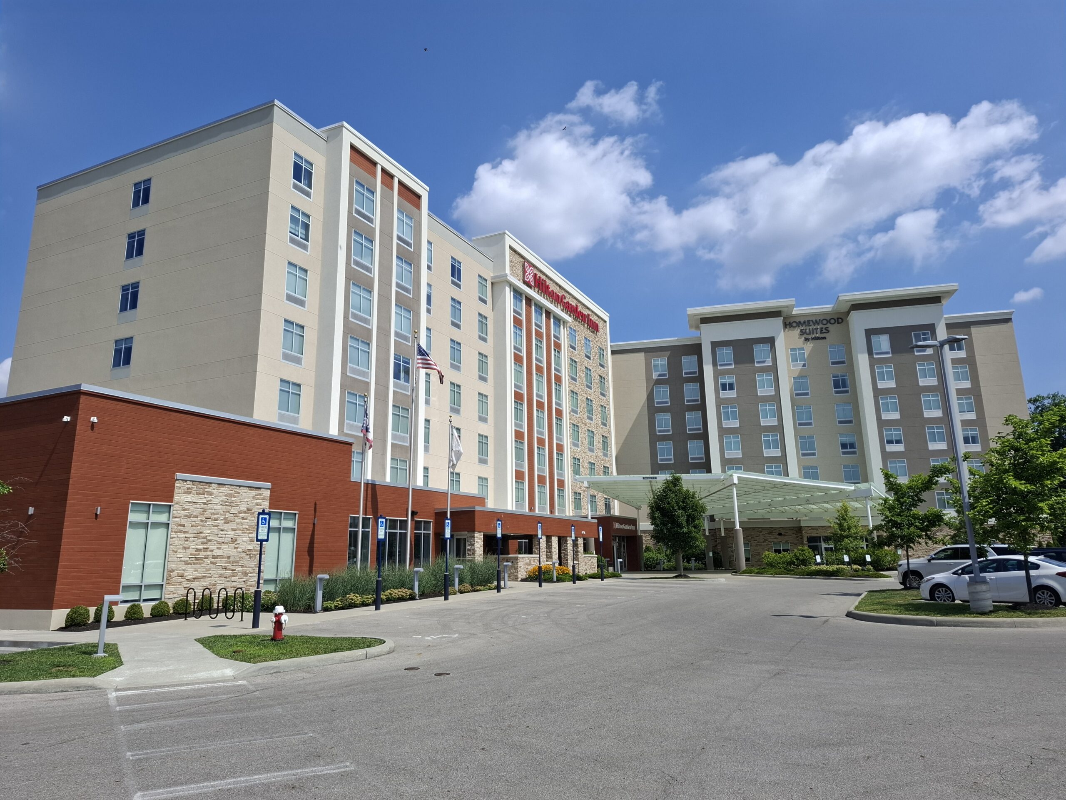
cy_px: 400
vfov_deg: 58.9
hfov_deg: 73.9
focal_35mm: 23
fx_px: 708
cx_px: 533
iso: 50
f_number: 1.8
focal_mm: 5.54
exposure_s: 1/2273
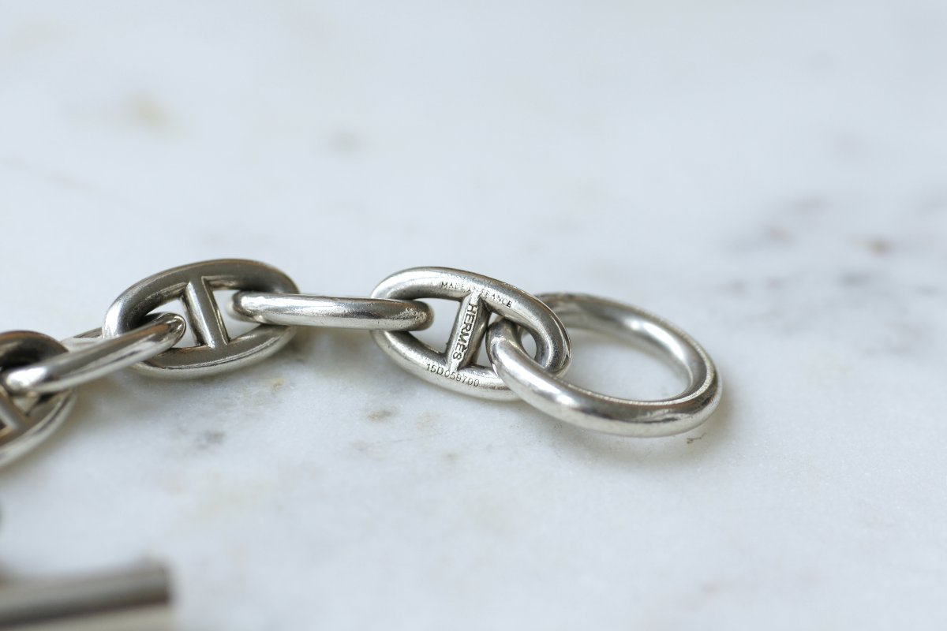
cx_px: 474
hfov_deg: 19.5
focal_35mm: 105
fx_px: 2762
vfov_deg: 13.0
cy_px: 316
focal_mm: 70
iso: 200
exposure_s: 1/125
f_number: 4
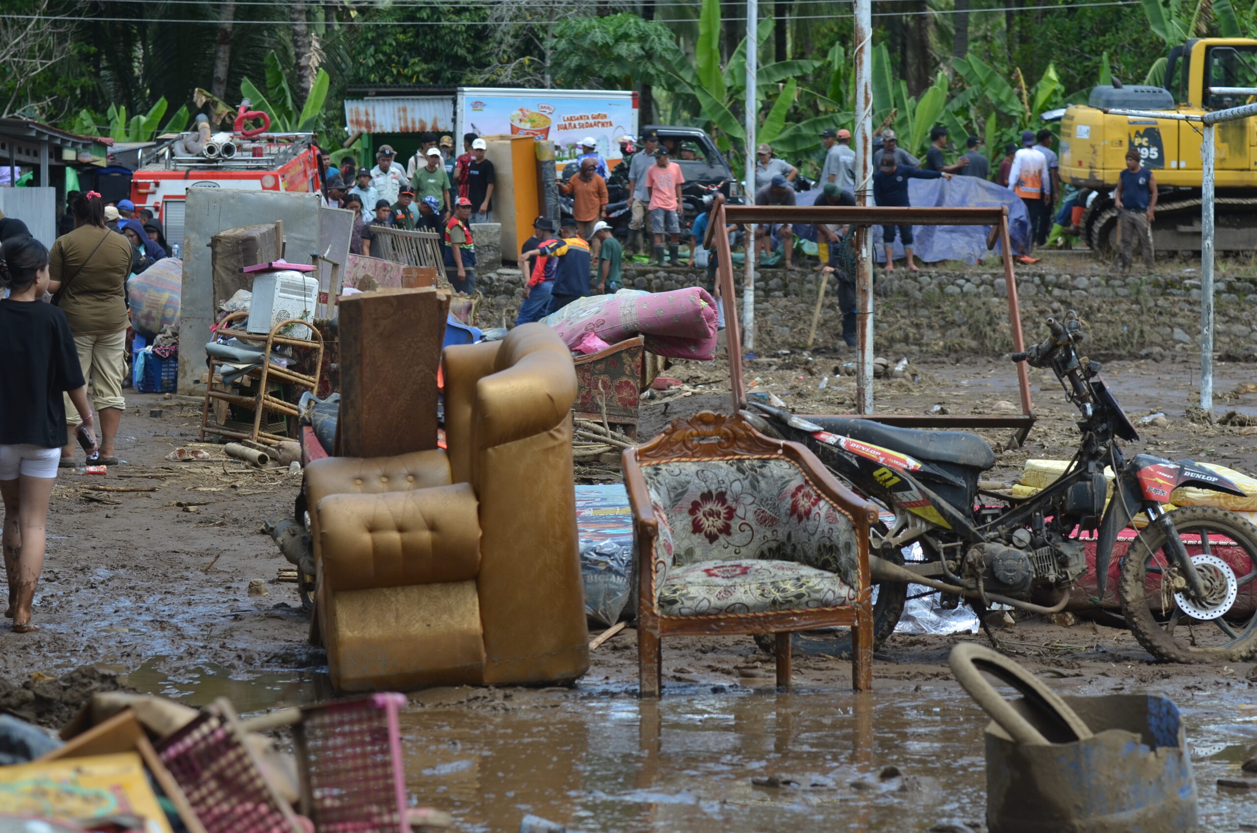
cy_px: 416
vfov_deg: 9.6
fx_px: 4966
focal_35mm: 142
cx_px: 628
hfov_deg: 14.4
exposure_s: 1/500
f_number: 5.6
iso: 200
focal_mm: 95
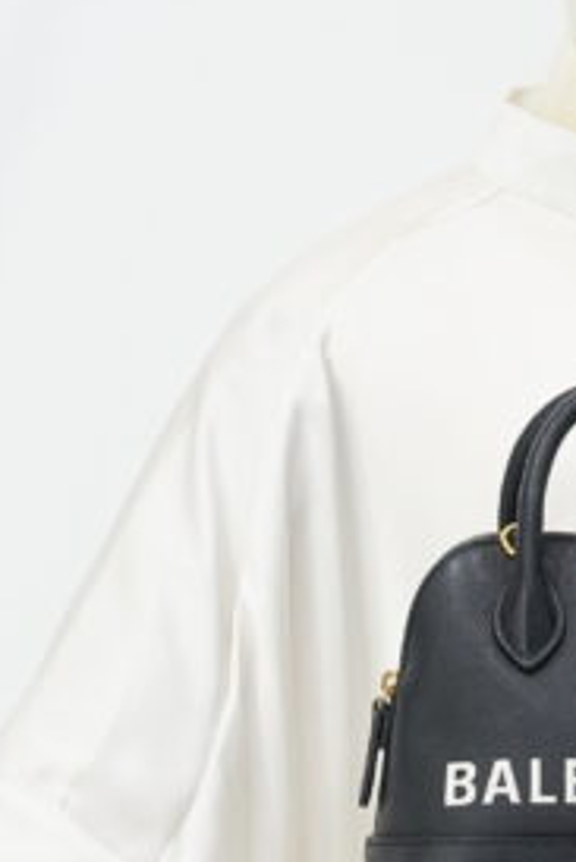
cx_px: 691
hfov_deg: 7.3
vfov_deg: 10.8
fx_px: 4482
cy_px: 988
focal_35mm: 187
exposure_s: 1/10
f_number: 6.3
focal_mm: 50
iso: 640
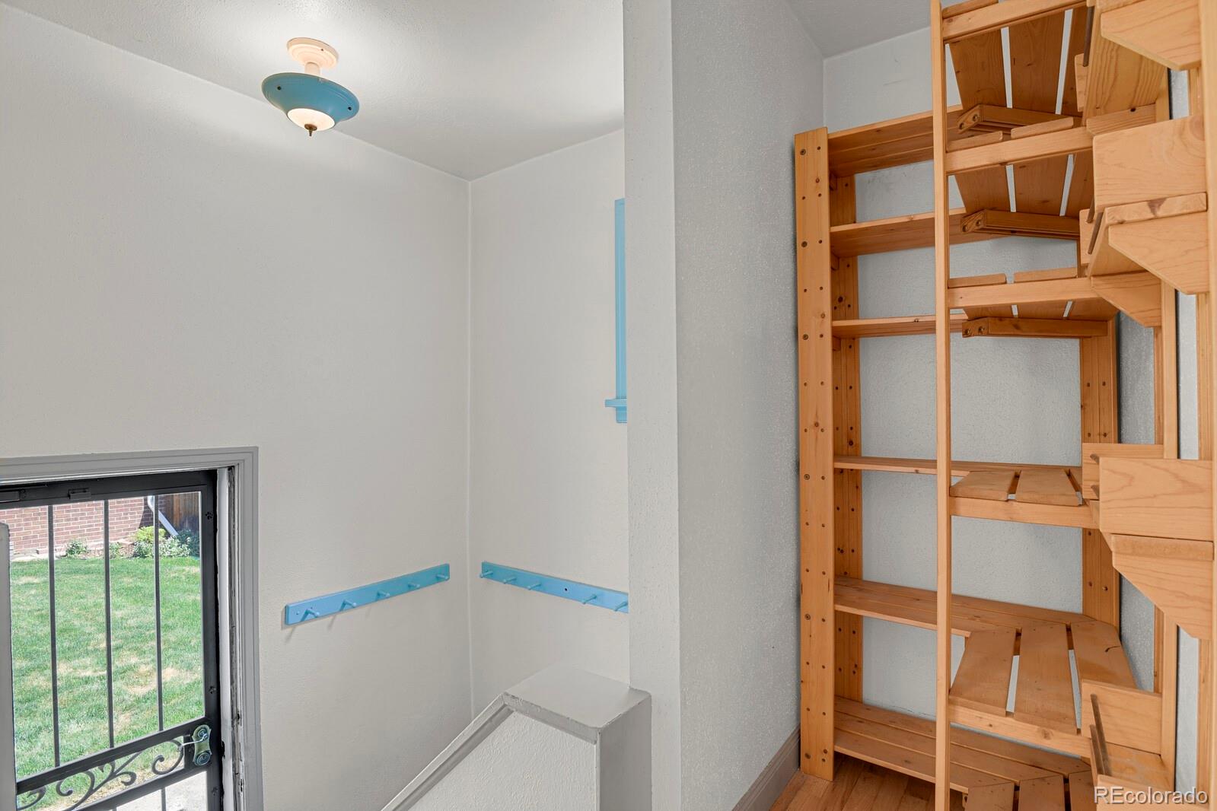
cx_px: 608
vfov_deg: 70.4
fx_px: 575
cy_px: 406
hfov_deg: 93.3
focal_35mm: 17
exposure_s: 2.5
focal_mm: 17
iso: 250
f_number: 8
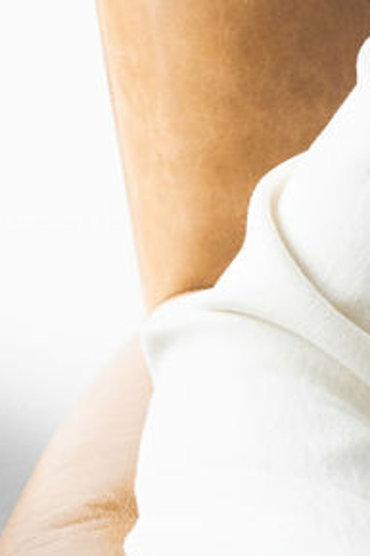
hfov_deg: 7.1
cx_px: 922
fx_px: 2778
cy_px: 15
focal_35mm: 180
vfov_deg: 11.3
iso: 800
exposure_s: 1/400
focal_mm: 34
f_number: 7.1
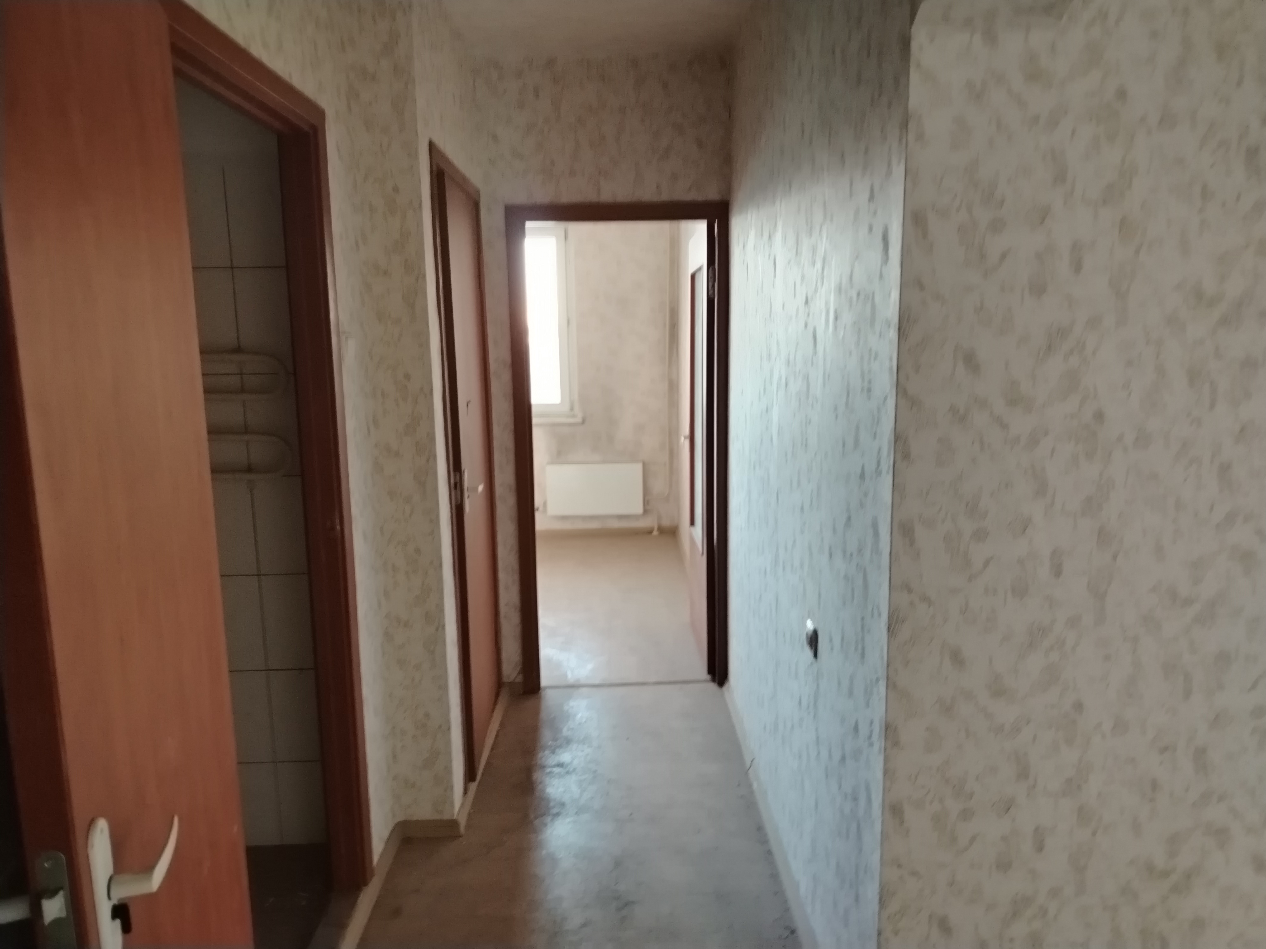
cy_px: 474
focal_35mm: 24
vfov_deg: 56.8
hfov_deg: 71.6
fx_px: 878
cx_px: 633
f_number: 1.75
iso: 1788
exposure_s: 1/33.3
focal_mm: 5.25
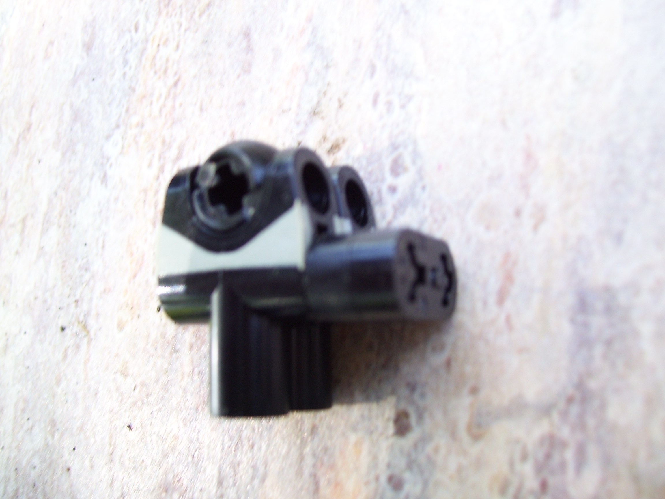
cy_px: 250
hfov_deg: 51.4
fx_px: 692
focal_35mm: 36
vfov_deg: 39.7
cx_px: 332
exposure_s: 1/60
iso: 80
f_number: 2.7
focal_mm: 6
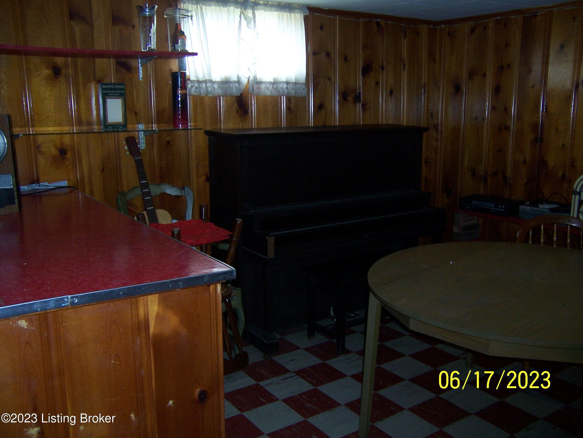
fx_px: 556
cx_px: 292
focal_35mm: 33
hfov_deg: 55.4
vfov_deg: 42.9
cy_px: 219
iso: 140
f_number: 2.8
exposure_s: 1/60
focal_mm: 5.5
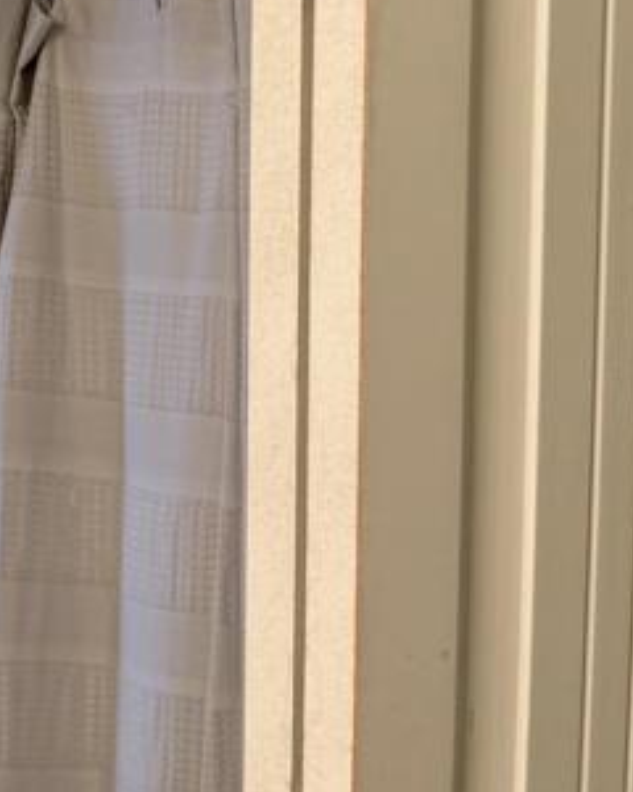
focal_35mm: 80
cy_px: 718
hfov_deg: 17.0
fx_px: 1873
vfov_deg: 23.2
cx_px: 1002
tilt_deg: -10.2
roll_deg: -4.6
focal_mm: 6.76
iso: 125
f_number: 1.78
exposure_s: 1/120
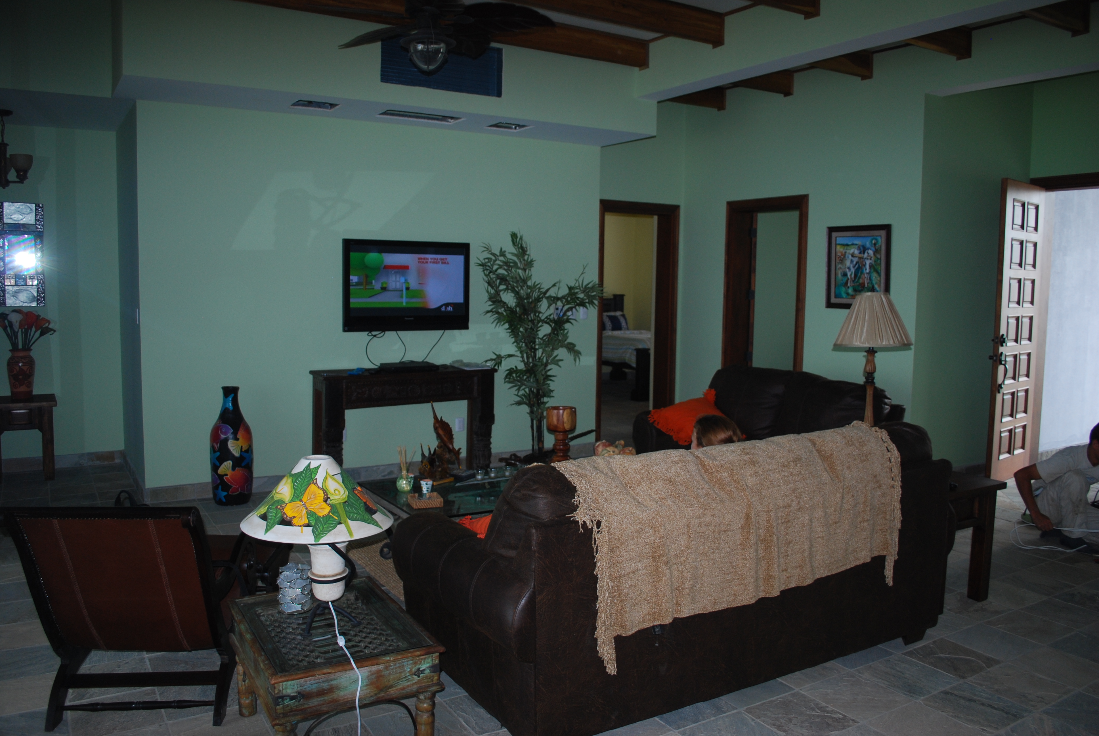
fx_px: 825
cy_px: 368
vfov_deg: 48.0
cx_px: 550
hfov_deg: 67.3
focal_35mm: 27
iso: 250
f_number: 3.5
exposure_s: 1/60
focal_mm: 18
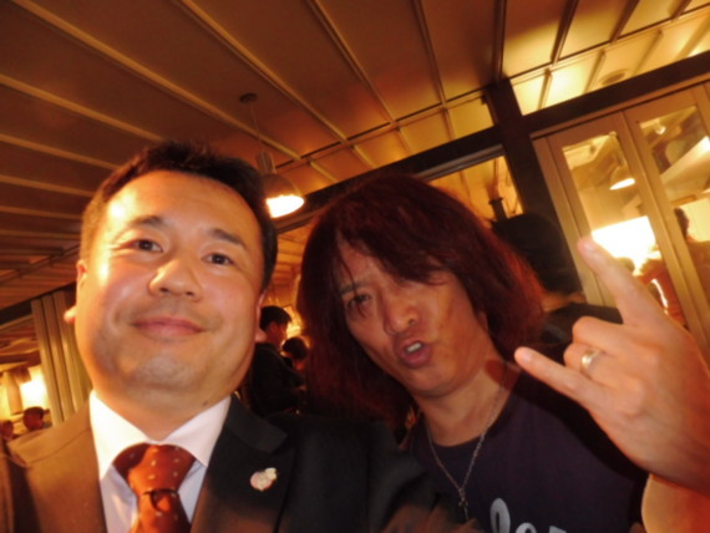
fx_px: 492
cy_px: 266
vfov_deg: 56.9
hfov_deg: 71.6
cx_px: 355
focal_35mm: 24
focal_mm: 4.3
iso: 500
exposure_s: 1/4
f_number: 4
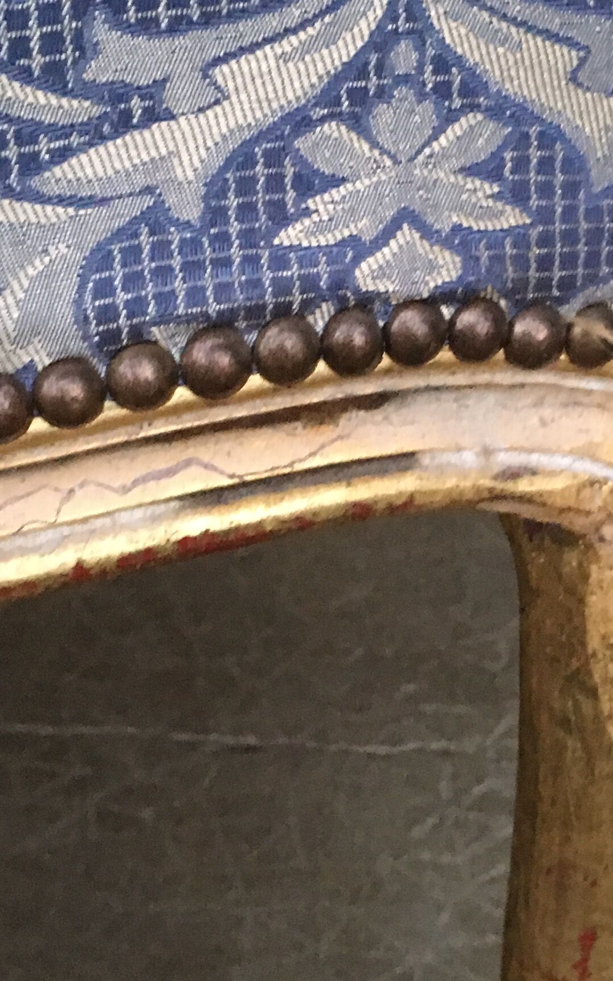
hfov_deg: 18.0
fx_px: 1924
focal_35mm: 72
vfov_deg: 28.5
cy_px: 612
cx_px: 432
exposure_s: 1/25
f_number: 2.2
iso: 250
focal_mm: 4.15
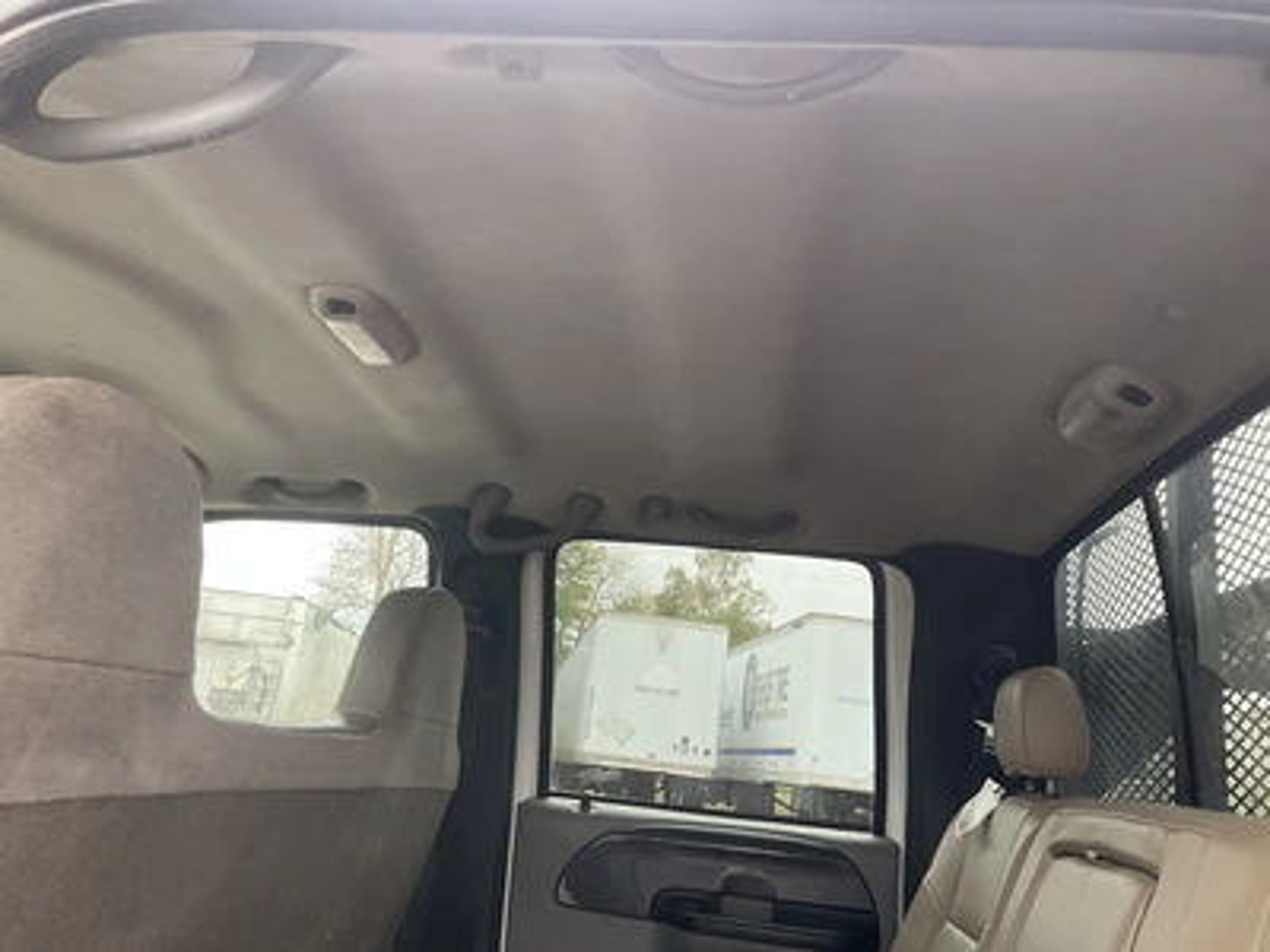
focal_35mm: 29
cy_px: 476
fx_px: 1064
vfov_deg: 48.2
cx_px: 635
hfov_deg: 61.7
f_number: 1.8
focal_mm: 3
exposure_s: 1/109
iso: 64
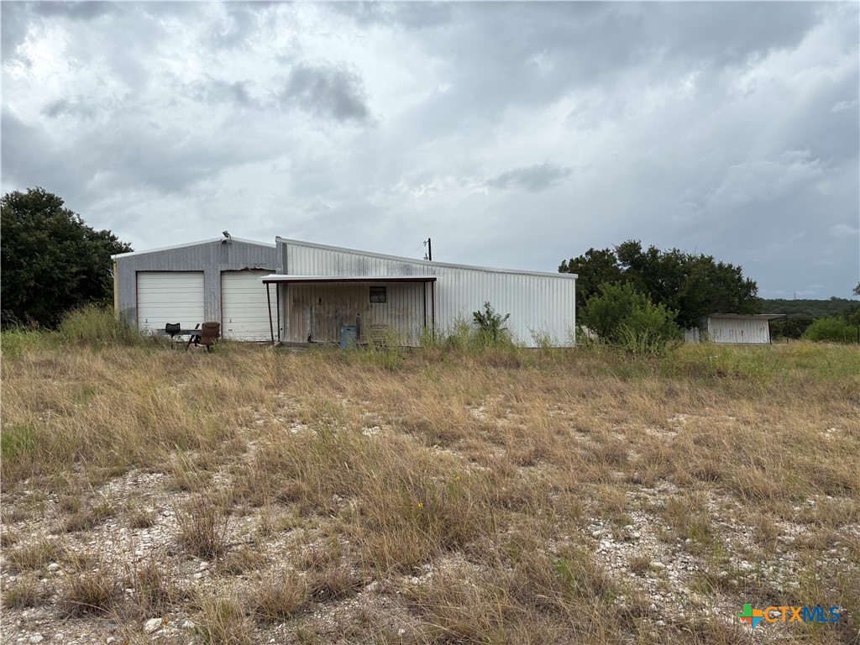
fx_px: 646
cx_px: 430
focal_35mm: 26
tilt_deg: +1.0
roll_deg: +0.9
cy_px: 322
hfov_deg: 67.3
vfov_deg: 53.1
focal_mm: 5.96
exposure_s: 1/2283
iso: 50
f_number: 1.6
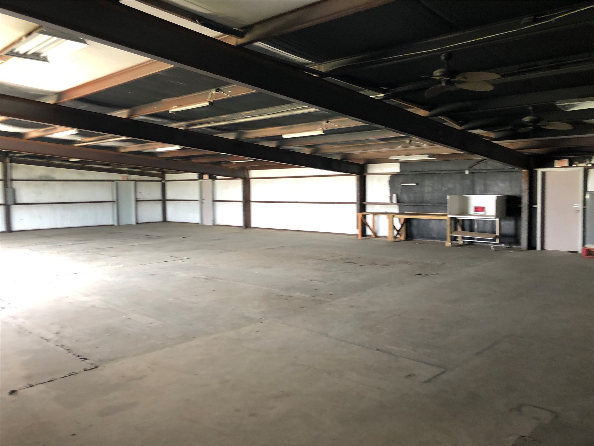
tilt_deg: -2.3
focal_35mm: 28
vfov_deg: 49.7
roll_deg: +1.9
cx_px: 297
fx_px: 480
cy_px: 223
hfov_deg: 63.4
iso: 40
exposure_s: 1/15
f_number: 1.8
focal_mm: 4
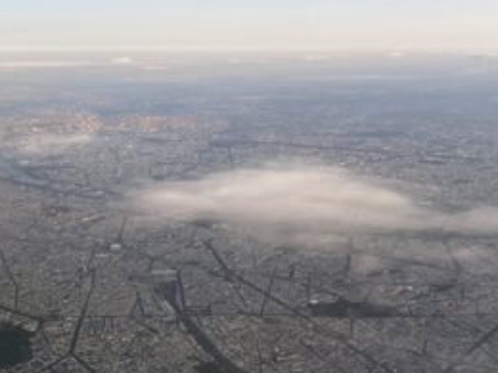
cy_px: 176
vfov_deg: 39.6
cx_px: 174
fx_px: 518
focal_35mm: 36
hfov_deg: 50.6
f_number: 1.8
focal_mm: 4.25
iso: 32
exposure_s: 1/456
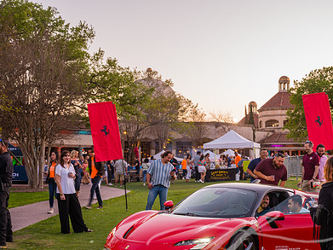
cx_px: 231
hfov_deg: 33.4
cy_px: 163
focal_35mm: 57
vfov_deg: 25.5
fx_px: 548
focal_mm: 40
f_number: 4
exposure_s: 1/20
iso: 80
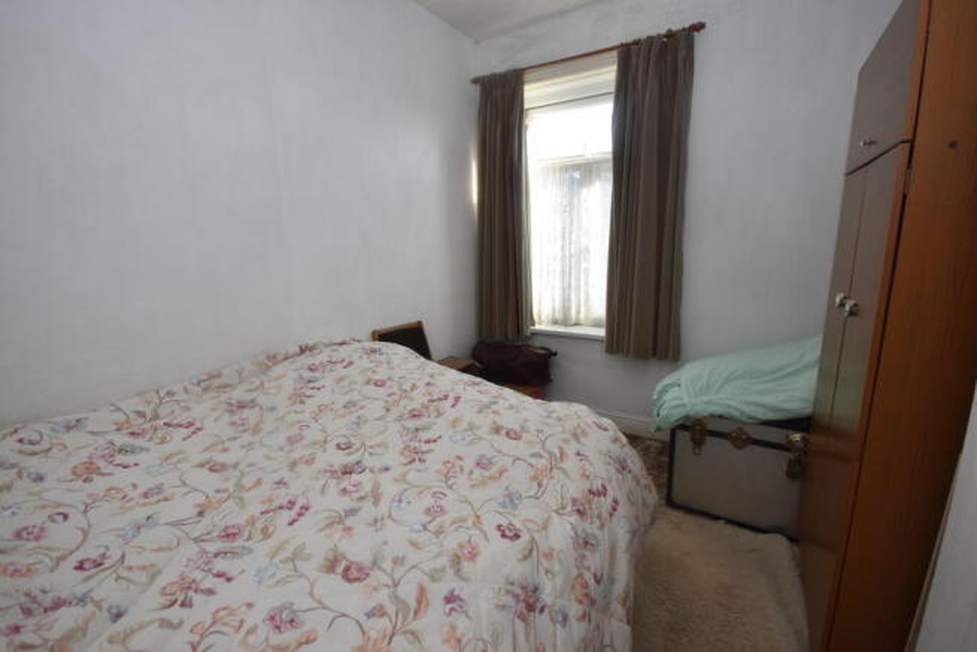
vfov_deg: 77.4
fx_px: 407
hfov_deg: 100.4
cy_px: 326
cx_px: 488
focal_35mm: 15
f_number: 5
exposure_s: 1/250
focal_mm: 10
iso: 400
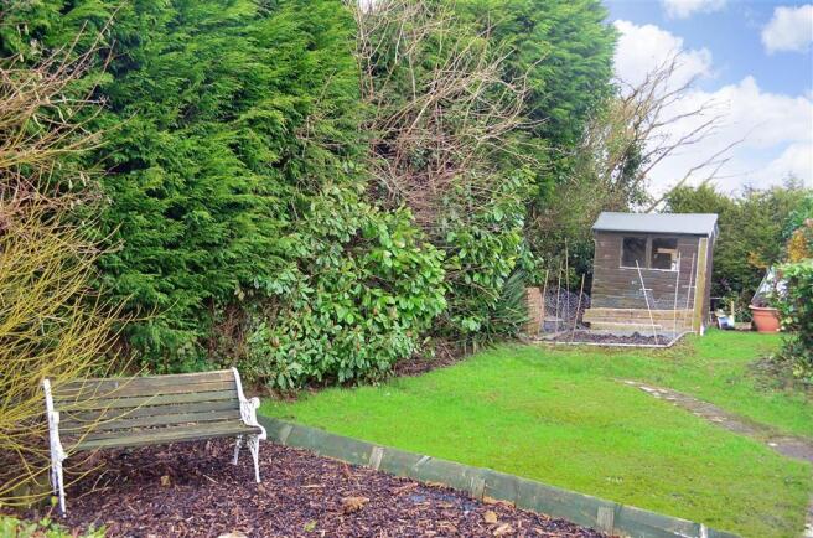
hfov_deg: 62.0
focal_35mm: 30
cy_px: 269
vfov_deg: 43.4
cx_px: 406
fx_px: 676
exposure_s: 1/125
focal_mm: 20
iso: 640
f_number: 5.6
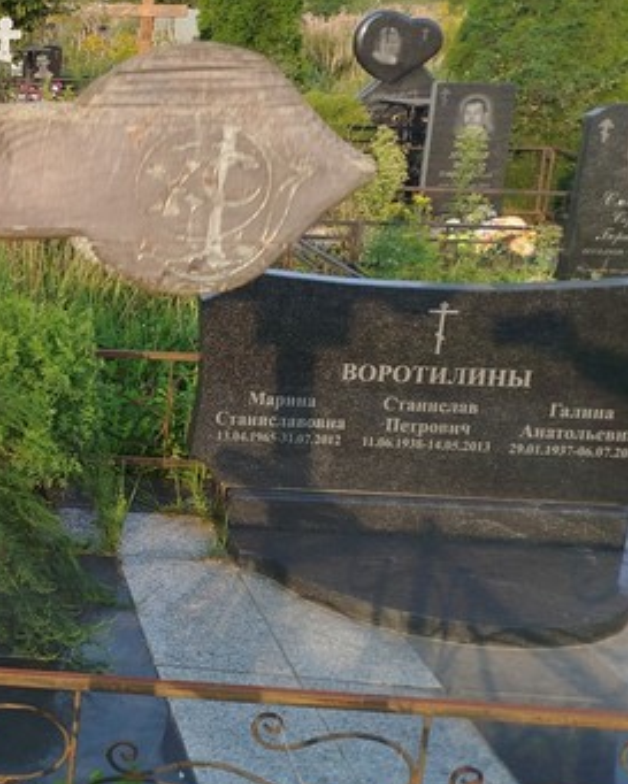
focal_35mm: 55
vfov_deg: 34.1
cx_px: -251
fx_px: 1277
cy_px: 326
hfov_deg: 23.4
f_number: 1.7
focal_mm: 5.31
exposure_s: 1/331
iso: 50
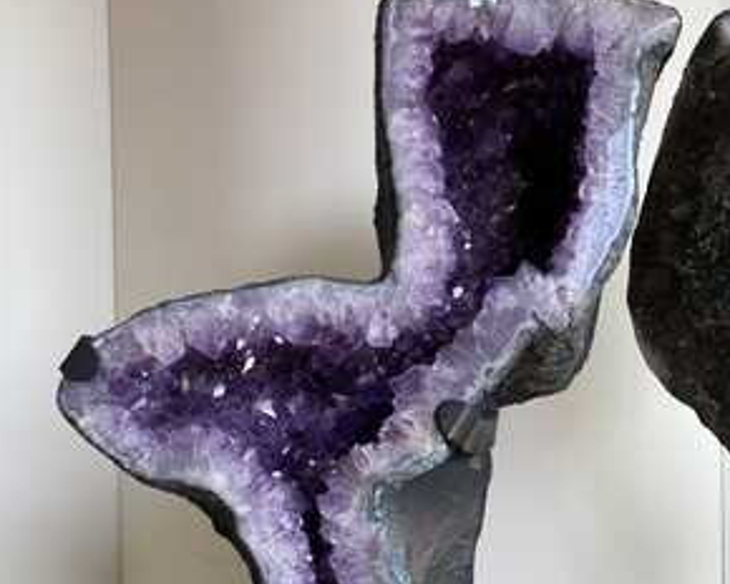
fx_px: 756
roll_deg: +0.3
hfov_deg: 51.5
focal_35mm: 35
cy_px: 451
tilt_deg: -0.1
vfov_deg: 40.8
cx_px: 368
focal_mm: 4.25
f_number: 1.8
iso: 32
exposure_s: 1/167
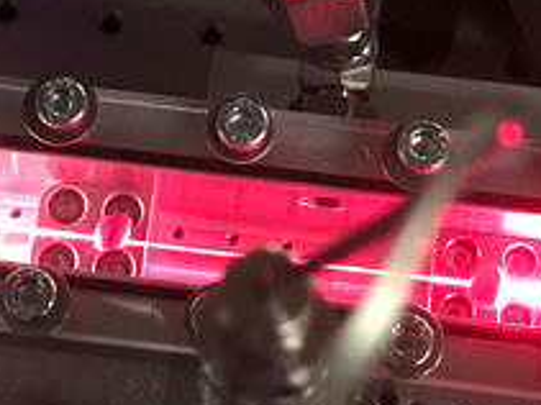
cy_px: 174
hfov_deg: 19.3
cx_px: 226
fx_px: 1593
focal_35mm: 102
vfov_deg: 14.5
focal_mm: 3.99
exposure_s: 1/4
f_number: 1.8
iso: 160
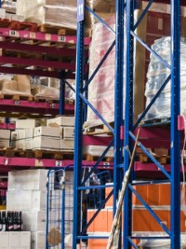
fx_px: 1004
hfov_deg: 10.5
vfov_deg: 13.6
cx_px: 195
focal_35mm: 140
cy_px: -74
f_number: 4
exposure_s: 1/30
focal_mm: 24
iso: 400
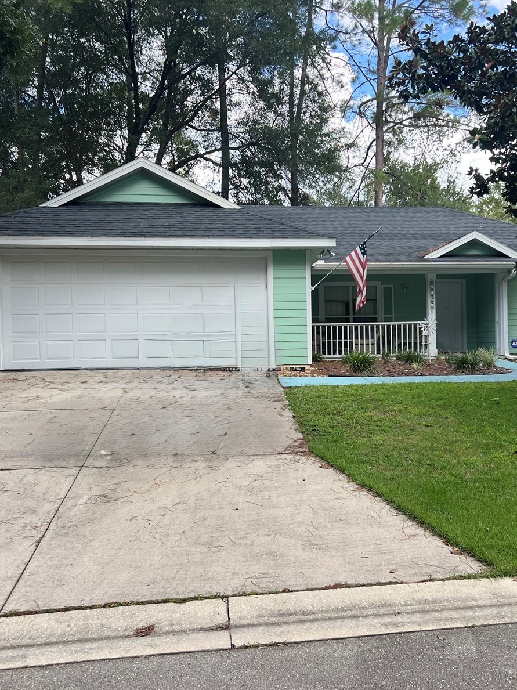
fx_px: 697
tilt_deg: -0.6
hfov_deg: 40.5
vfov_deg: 52.6
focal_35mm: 35
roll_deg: +0.8
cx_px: 308
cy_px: 344
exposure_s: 1/723
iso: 50
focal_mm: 5.7
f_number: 1.5
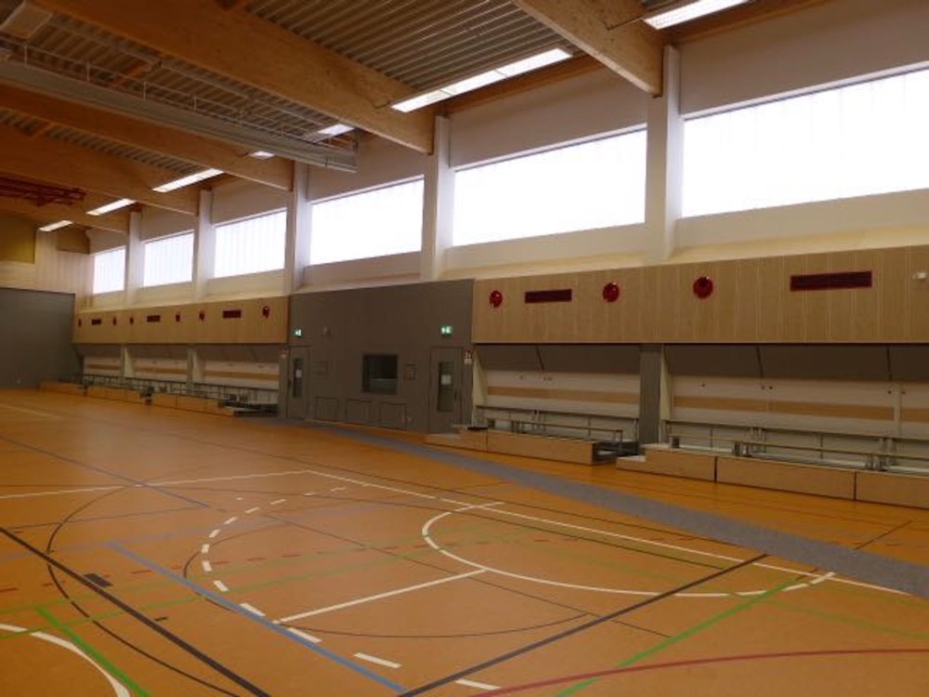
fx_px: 725
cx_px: 464
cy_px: 348
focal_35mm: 27
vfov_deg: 51.4
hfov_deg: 65.3
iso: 100
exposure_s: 1/60
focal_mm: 4.8
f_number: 3.4
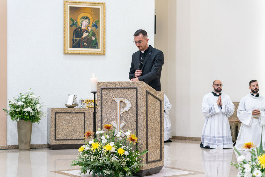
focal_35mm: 70
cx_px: 132
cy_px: 88
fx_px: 515
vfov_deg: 19.5
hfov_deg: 28.8
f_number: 2.8
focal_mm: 70
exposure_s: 1/125
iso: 1600
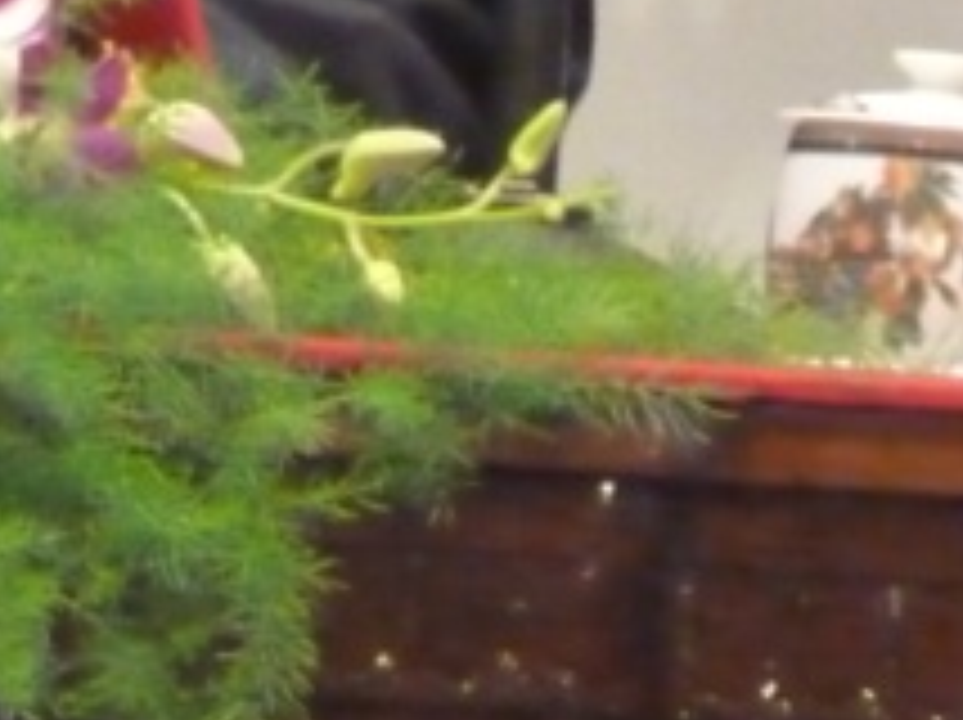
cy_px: -630
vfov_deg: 1.5
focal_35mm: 983
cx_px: -502
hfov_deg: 2.0
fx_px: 27316
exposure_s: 1/30
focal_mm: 37
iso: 1250
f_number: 4.6
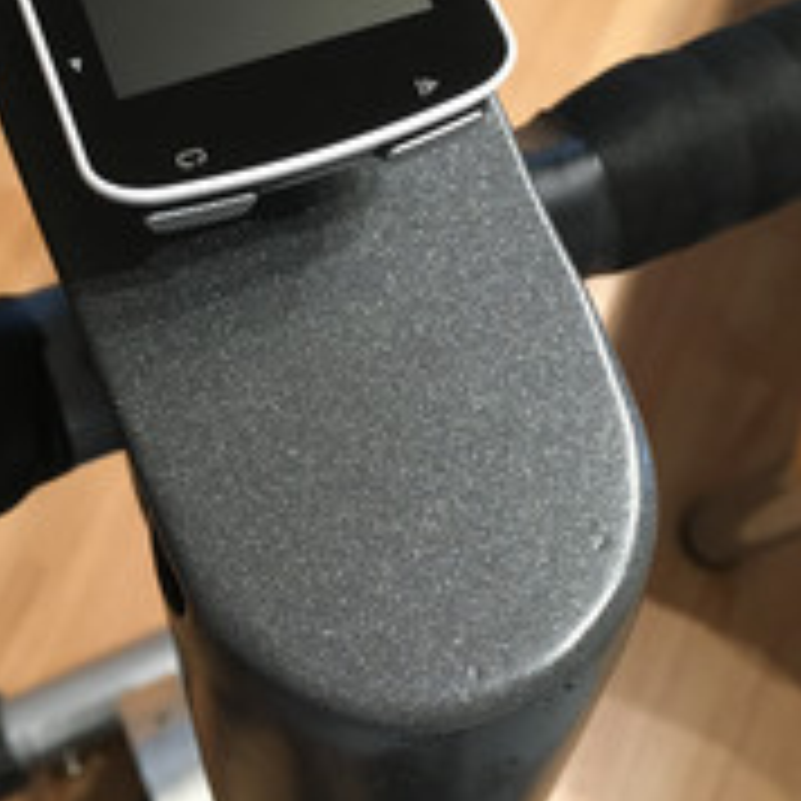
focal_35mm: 50
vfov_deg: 33.6
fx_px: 1309
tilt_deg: -68.7
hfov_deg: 33.9
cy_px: 234
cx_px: 313
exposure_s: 1/20
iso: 200
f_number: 2.2
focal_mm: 4.15
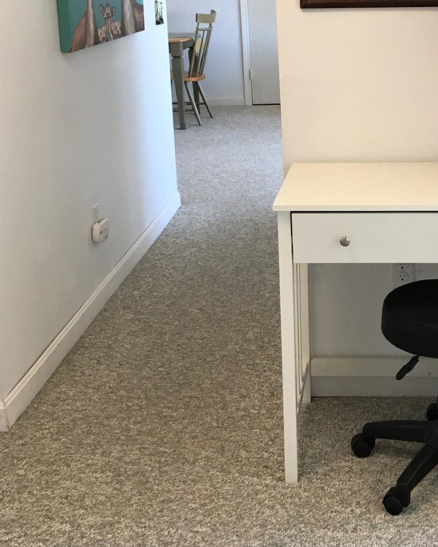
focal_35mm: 51
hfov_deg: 29.1
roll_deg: +0.3
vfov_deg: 35.4
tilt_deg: -9.6
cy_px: 106
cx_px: 349
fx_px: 826
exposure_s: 1/30
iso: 40
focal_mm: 4.15
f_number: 2.2
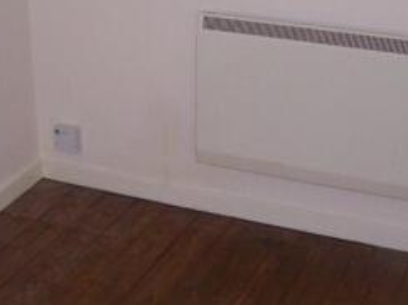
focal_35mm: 82
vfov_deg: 17.8
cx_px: 124
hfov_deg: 23.7
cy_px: 67
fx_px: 966
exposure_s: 1/60
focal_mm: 5.6
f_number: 2.7
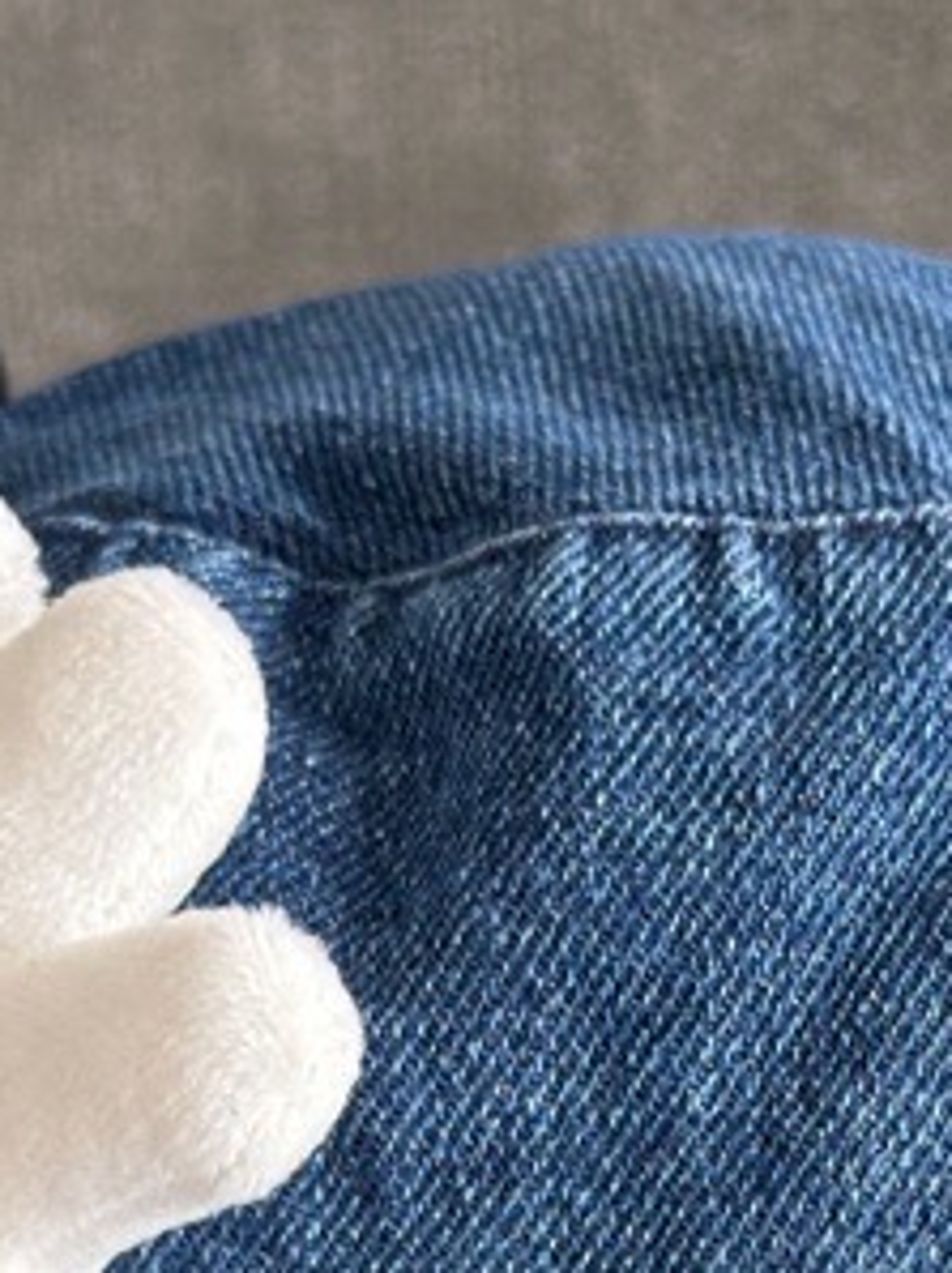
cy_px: 1602
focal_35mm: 129
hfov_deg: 11.4
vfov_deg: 14.7
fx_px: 4737
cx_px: 739
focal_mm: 6.76
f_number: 1.78
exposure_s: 1/60
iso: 200
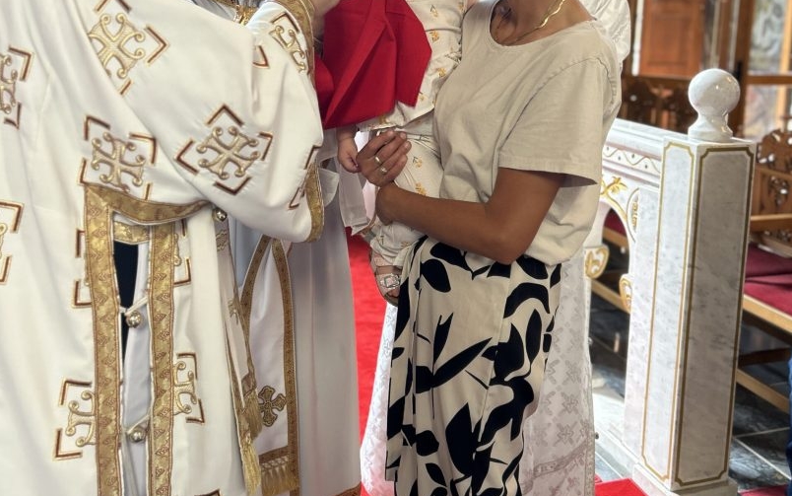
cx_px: 395
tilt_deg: -8.0
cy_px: 111
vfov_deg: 33.6
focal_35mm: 37
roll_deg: -2.1
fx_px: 799
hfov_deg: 52.7
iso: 80
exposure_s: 1/50
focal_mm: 5.7
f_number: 1.5
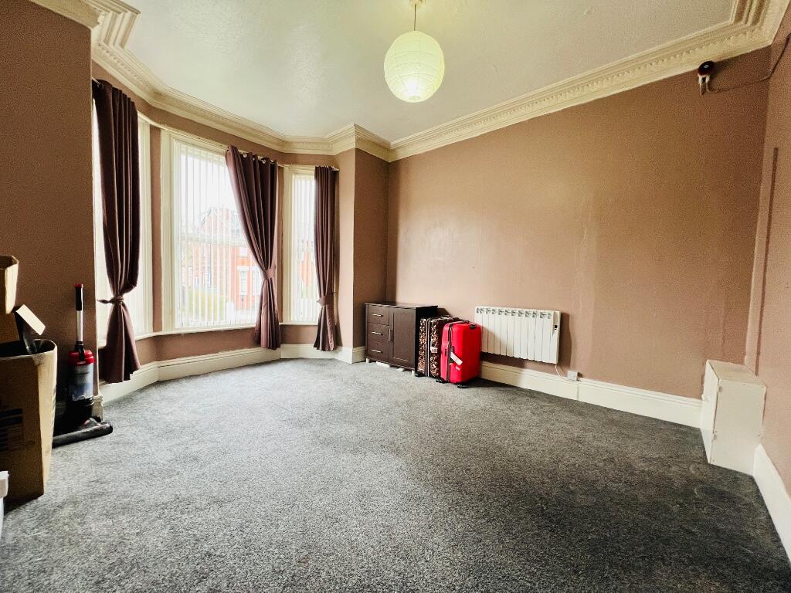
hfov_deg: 106.2
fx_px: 297
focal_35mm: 13
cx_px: 396
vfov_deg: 89.9
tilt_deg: -2.0
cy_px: 296
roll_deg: -1.2
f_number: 1.8
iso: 250
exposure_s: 1/79
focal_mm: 1.57
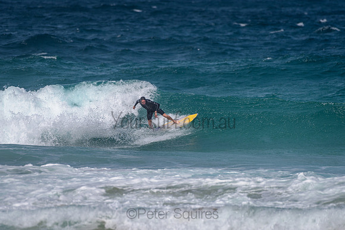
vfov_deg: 2.2
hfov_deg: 3.4
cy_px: 100
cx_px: 173
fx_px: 5879
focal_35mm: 613
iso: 72
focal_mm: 500
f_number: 5.6
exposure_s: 1/2000
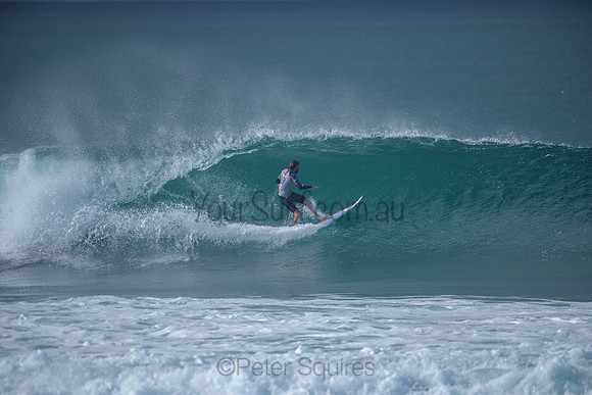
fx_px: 8342
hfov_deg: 4.1
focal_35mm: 507
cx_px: 296
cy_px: 198
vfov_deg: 2.7
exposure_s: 1/2000
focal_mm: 500
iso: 200
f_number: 5.6
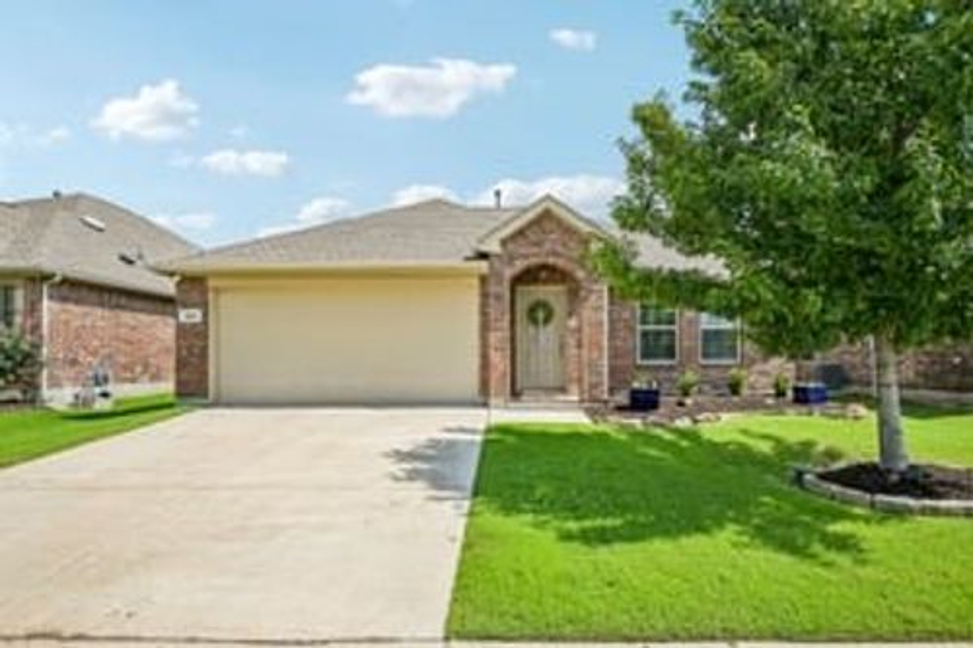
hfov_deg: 85.4
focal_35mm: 20
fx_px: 527
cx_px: 486
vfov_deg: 63.2
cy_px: 324
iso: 250
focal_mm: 19.5
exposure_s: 1/640
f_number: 9
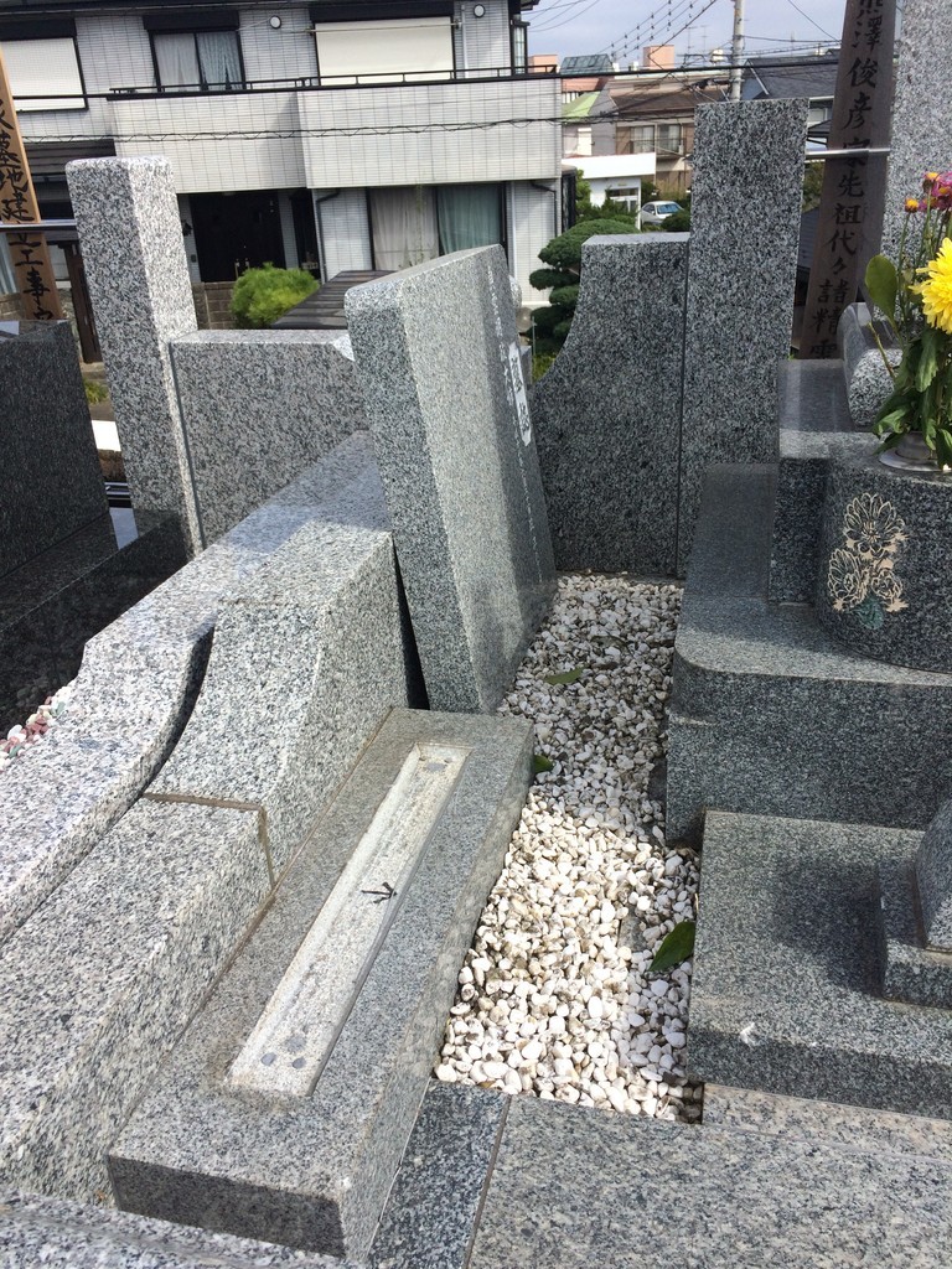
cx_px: 476
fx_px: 1063
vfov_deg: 61.7
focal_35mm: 29
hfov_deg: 48.2
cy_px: 634
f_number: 2.2
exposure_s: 1/2053
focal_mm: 4.15
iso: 32
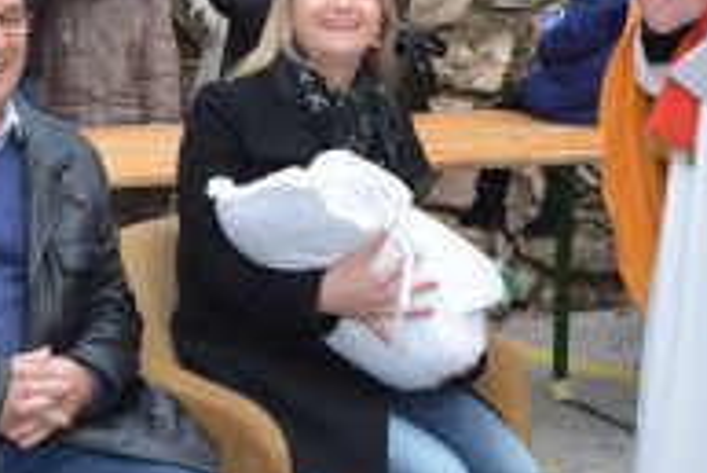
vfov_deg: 12.0
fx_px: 2251
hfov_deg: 17.7
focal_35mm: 115
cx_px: 147
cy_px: 125
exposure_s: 1/200
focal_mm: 25
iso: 320
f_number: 8
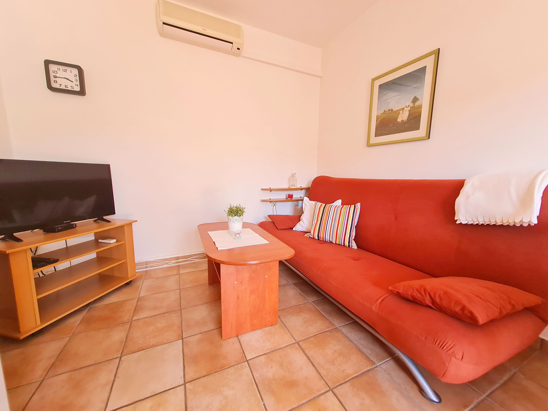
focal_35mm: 13
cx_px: 274
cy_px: 206
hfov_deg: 106.2
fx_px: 206
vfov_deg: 89.9
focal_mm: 1.74
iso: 200
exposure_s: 1/50
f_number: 2.2
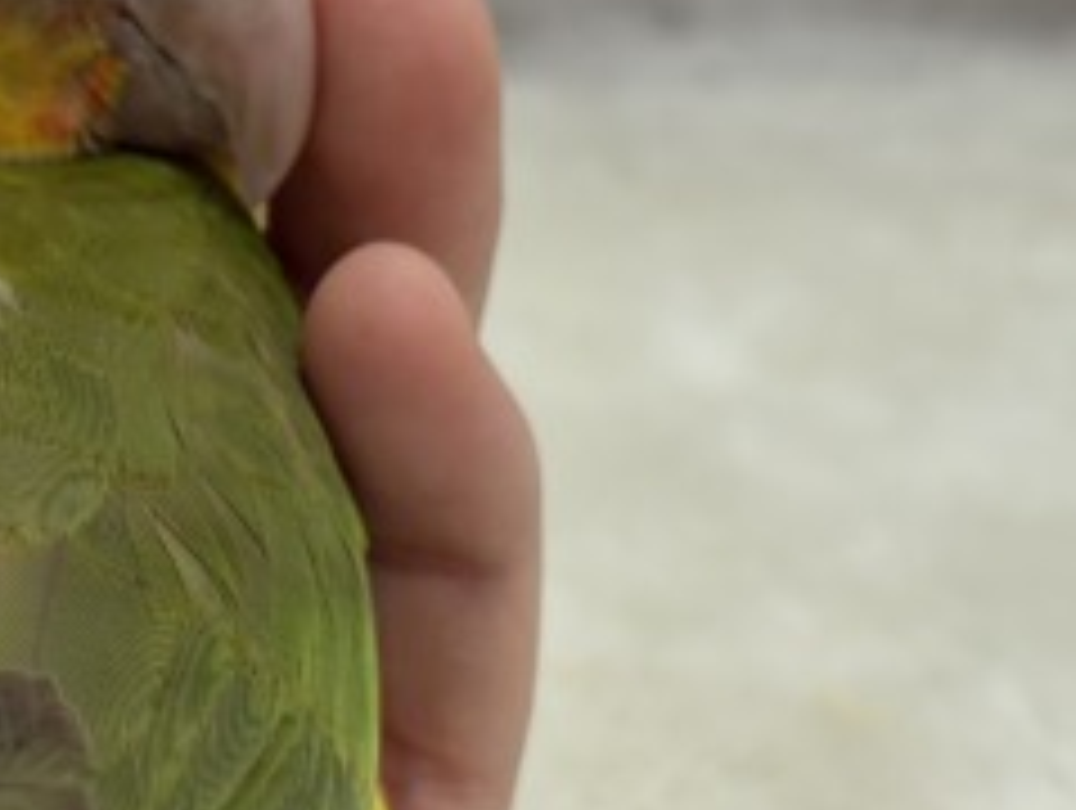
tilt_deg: -17.6
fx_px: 4327
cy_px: 274
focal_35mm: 139
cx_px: 140
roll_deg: -1.4
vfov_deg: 10.7
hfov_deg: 14.1
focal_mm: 5.96
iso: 80
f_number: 1.6
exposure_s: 1/100
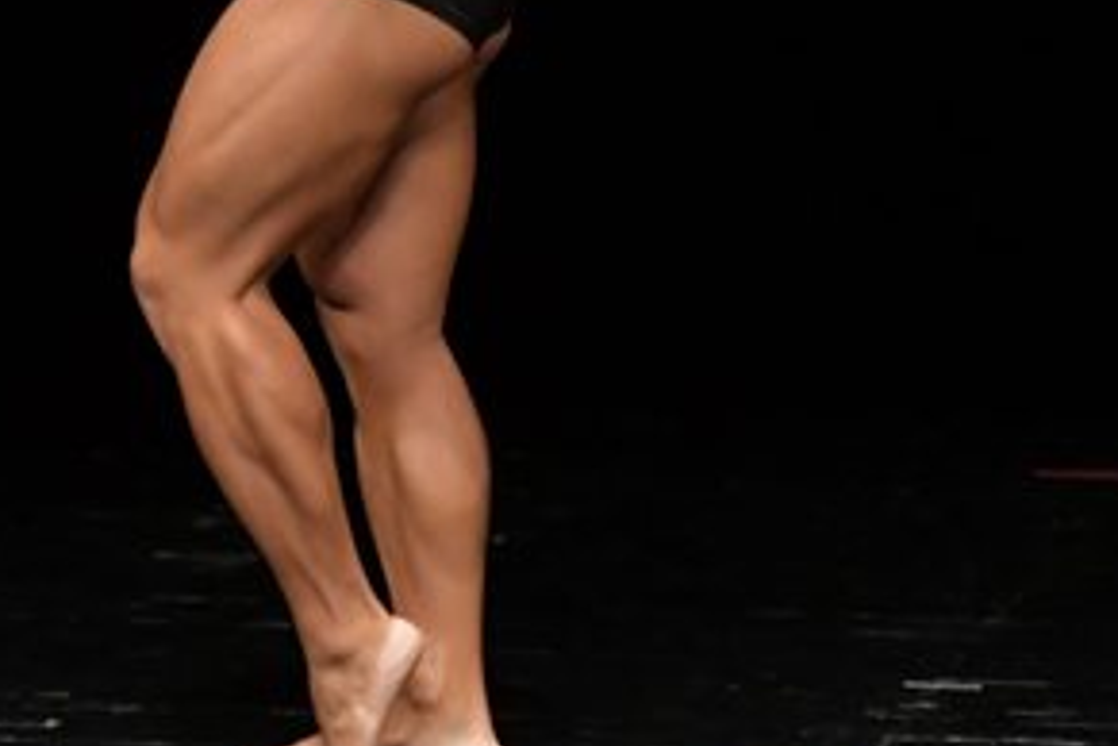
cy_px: -46
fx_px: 24780
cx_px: 451
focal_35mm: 798
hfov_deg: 2.6
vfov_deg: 1.7
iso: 3200
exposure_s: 1/400
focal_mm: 200
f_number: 5.6
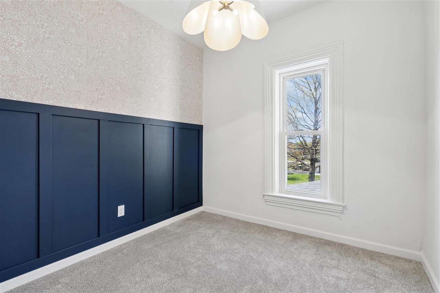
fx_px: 196
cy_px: 146
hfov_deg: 96.7
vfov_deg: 73.7
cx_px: 220
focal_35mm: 16
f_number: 8
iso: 800
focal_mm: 16
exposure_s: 1/50
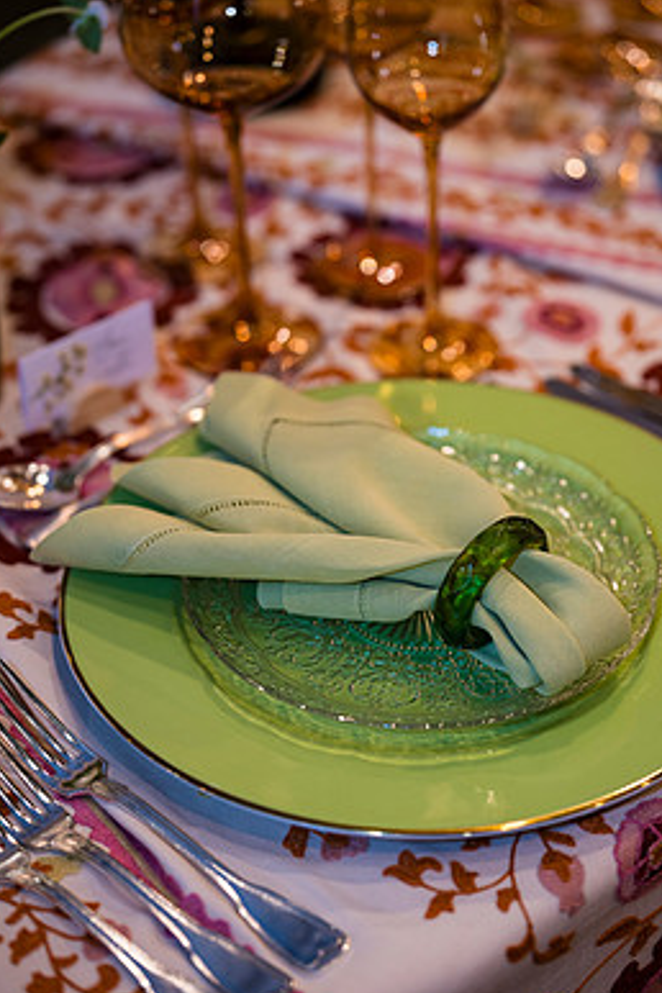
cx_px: 349
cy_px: 539
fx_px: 1765
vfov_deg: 31.4
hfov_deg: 21.2
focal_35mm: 64
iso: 220
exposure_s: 1/125
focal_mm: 55
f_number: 2
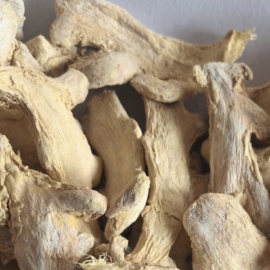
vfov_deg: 25.4
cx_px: 194
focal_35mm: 62
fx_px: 547
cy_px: 308
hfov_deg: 27.4
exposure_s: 1/153
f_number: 2
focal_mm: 5.75
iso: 50
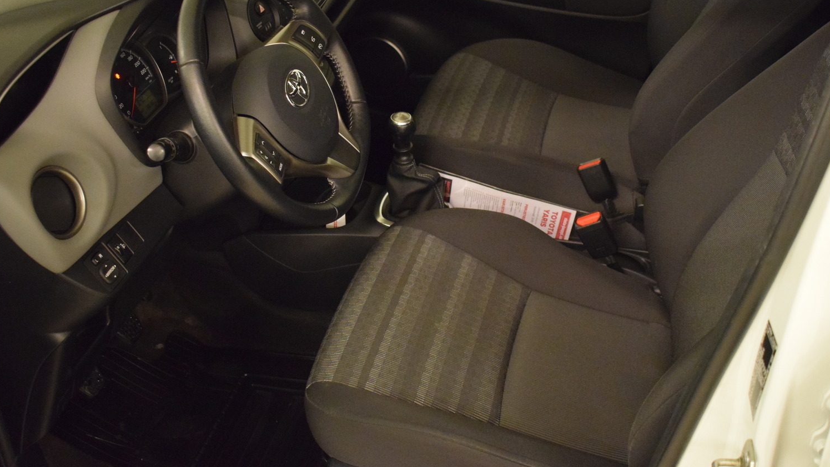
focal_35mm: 43
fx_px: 937
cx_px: 426
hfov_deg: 47.8
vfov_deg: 28.0
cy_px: 208
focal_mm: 25
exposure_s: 1/60
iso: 5600
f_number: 4
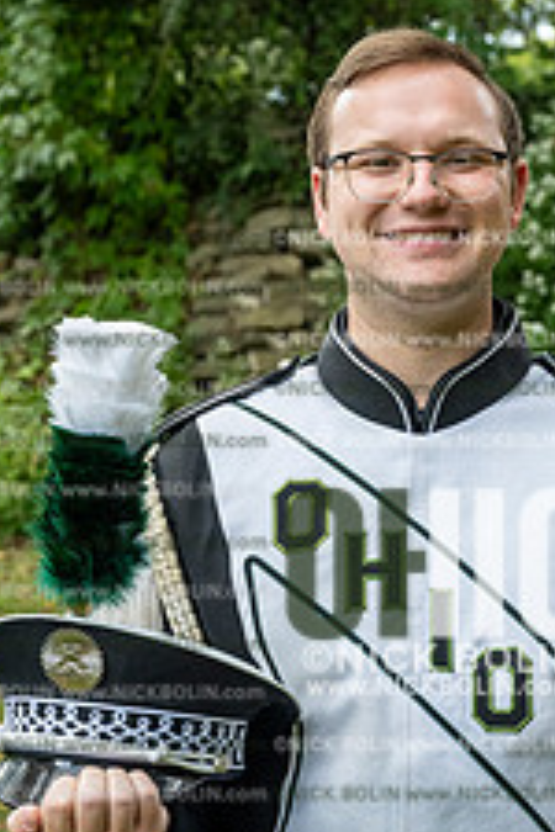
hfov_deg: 13.6
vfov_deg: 20.3
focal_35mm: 100
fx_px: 2312
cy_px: 592
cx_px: 440
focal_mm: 50
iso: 1000
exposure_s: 1/640
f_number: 5.6
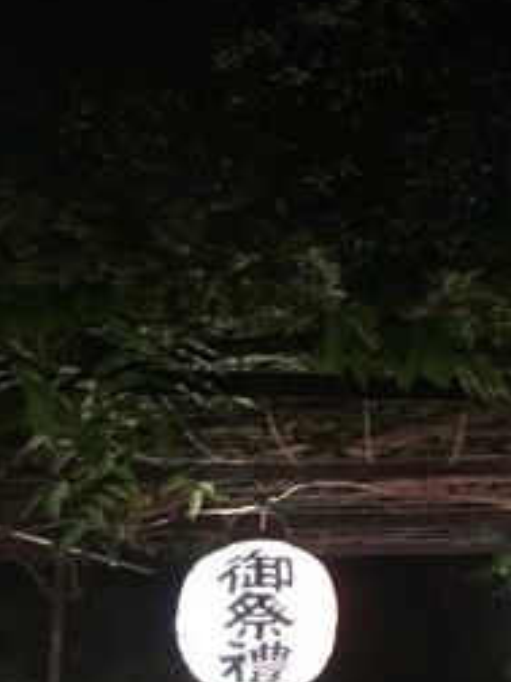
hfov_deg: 30.8
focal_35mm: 46
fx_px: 905
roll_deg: +3.1
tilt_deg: +12.6
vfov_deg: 40.5
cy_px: 479
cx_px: 400
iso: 500
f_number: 2.2
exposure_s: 1/15
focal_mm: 4.15
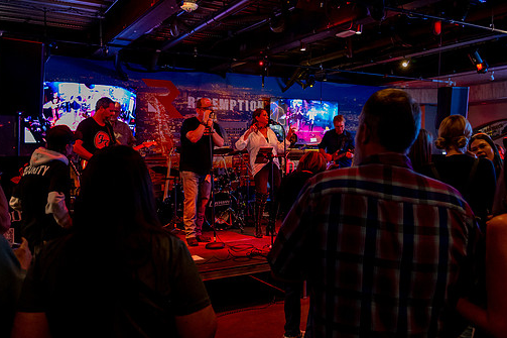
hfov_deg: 55.8
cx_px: 265
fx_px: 479
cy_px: 154
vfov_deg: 38.8
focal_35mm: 34
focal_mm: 24
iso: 6400
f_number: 4
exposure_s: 1/30
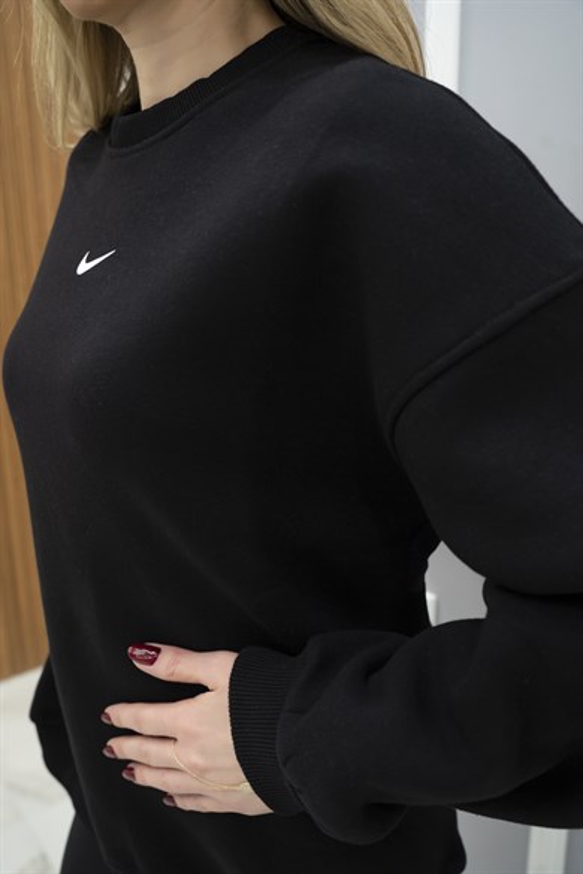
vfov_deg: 61.9
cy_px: 437
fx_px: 729
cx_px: 292
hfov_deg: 43.6
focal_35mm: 30
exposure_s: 1/60
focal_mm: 30
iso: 800
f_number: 5
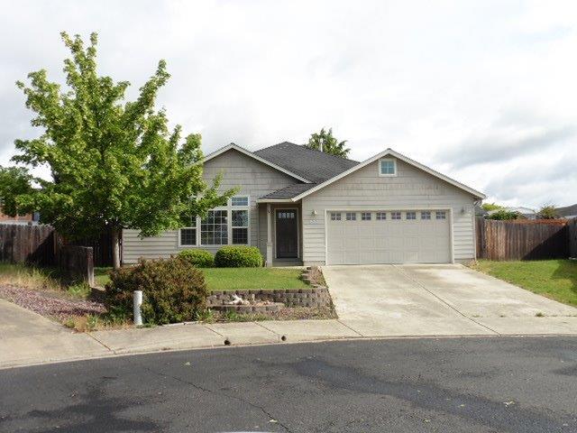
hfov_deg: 54.0
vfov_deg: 41.8
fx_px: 567
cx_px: 288
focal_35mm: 34
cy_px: 216
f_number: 5
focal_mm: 6.1
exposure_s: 1/500
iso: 100
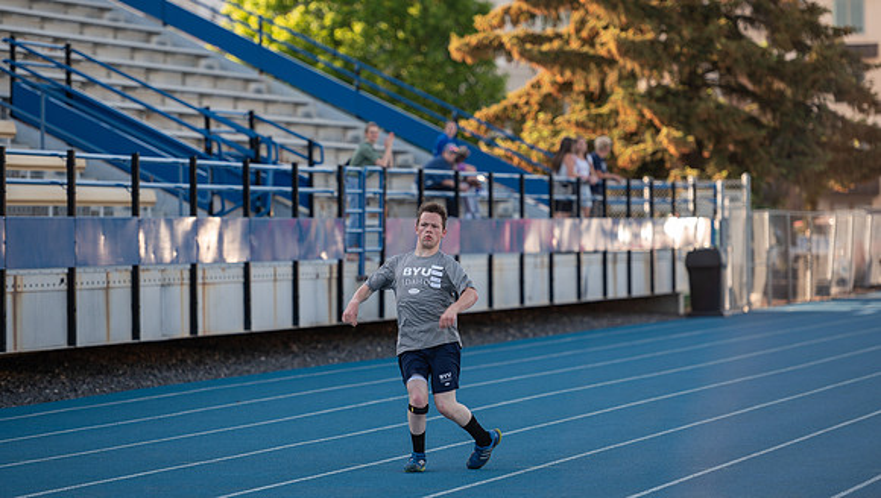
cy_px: 205
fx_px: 4036
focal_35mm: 173
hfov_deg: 12.5
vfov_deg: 7.1
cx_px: 440
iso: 100
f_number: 2.8
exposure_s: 1/400
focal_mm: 165
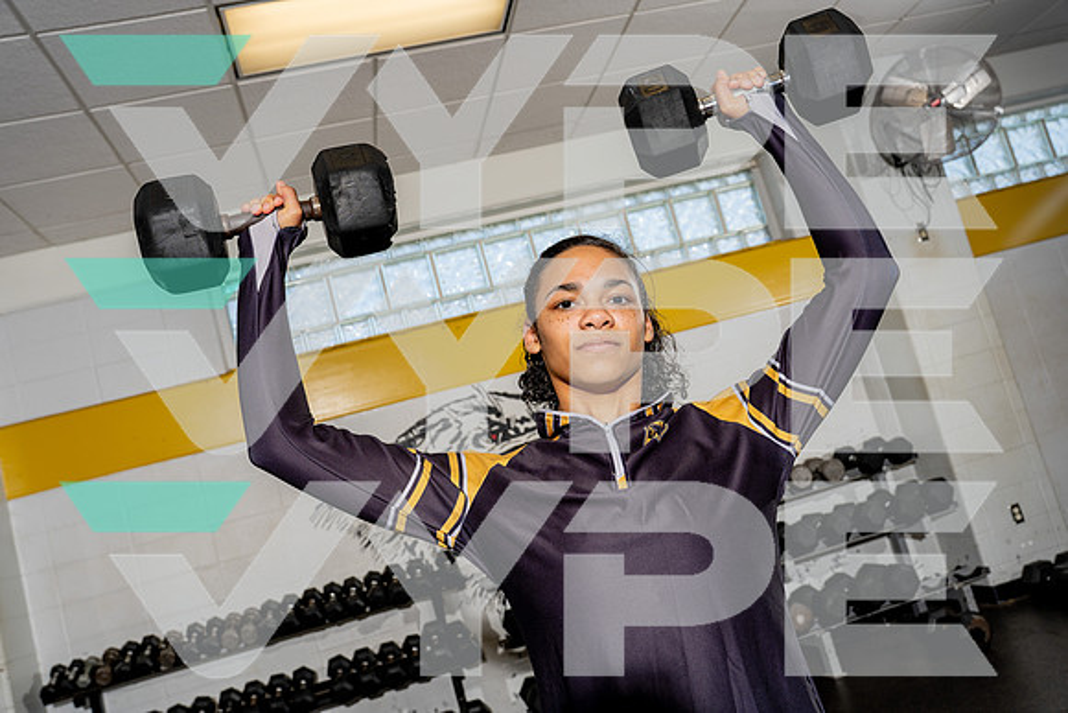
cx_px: 534
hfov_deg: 58.7
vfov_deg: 41.1
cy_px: 356
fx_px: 950
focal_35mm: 32
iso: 200
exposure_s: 1/200
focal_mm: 32
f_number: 5.6
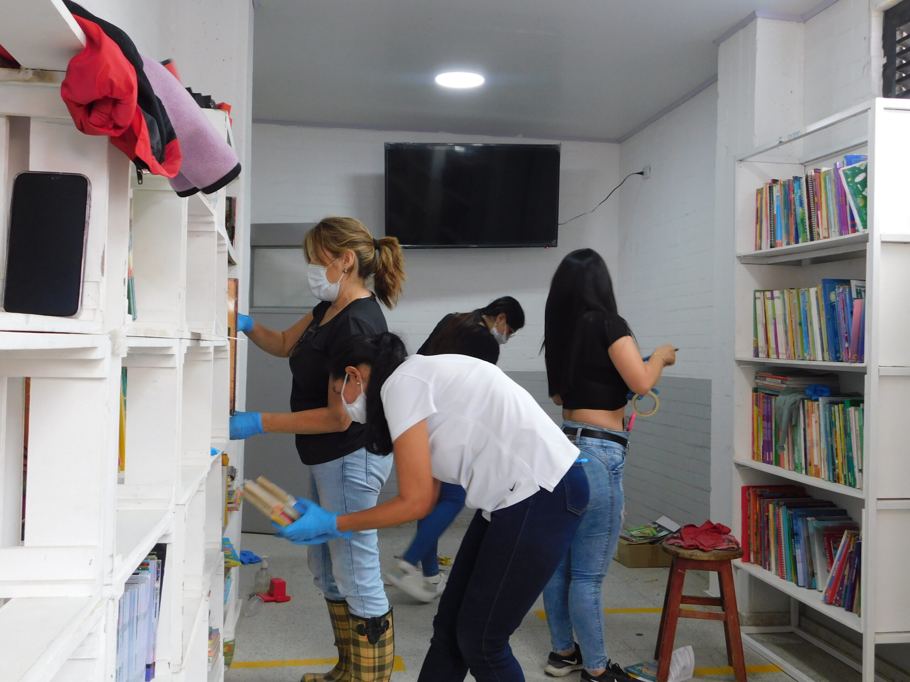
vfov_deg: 39.7
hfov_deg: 51.4
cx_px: 455
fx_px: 946
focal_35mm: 36
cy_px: 341
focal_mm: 6.3
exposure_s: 1/30
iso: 200
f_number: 3.5
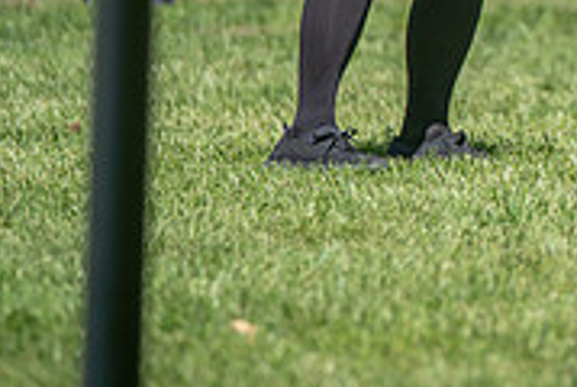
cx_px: 861
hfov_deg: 4.2
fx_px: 7786
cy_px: -189
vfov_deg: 2.8
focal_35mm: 485
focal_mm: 150
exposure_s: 1/1000
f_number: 3.2
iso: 100
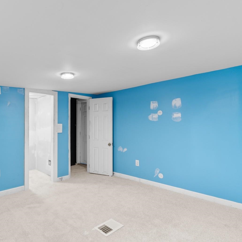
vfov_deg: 74.8
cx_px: 89
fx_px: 158
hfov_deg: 73.4
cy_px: 126
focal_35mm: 20
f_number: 4.5
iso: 100
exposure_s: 1/2
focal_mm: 10
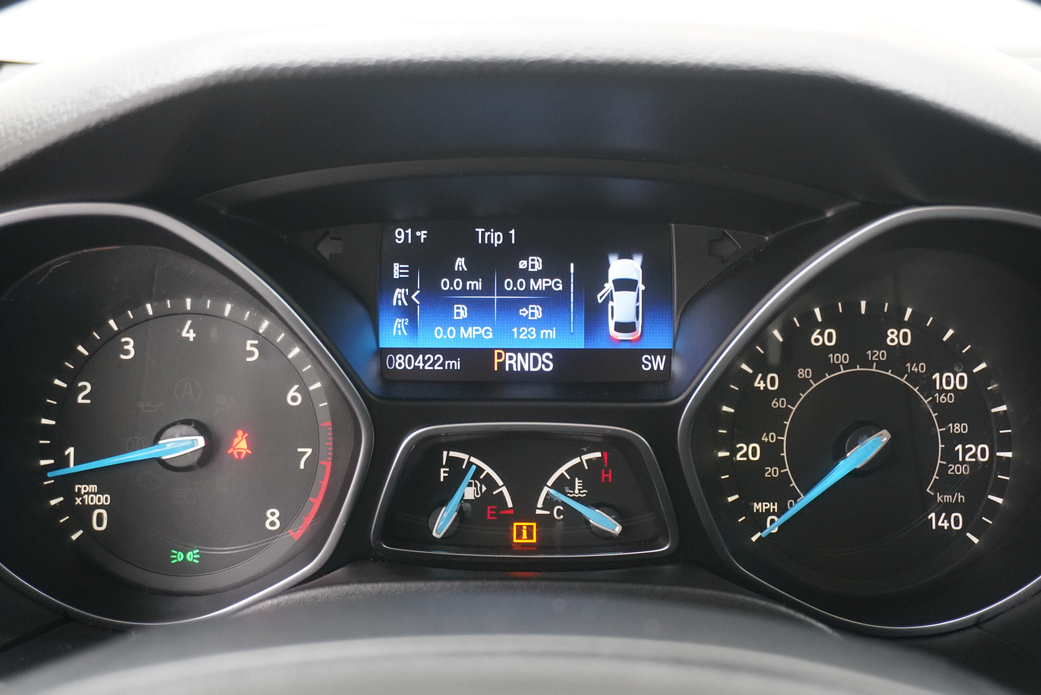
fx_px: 1388
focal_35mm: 48
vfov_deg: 28.1
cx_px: 520
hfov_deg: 41.1
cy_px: 348
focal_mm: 32
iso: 3200
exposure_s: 1/60
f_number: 5
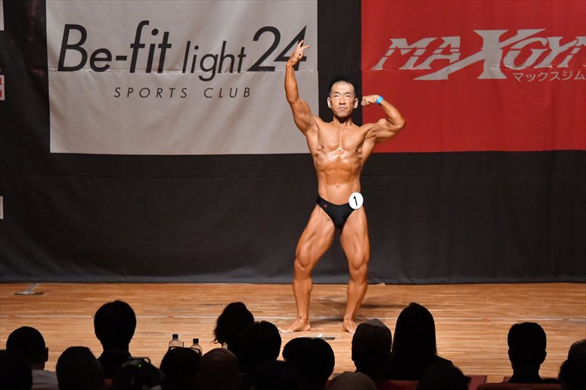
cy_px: 195
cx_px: 293
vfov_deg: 6.3
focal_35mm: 217
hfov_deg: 9.5
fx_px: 3531
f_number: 5.6
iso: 10000
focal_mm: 145
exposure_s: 1/400
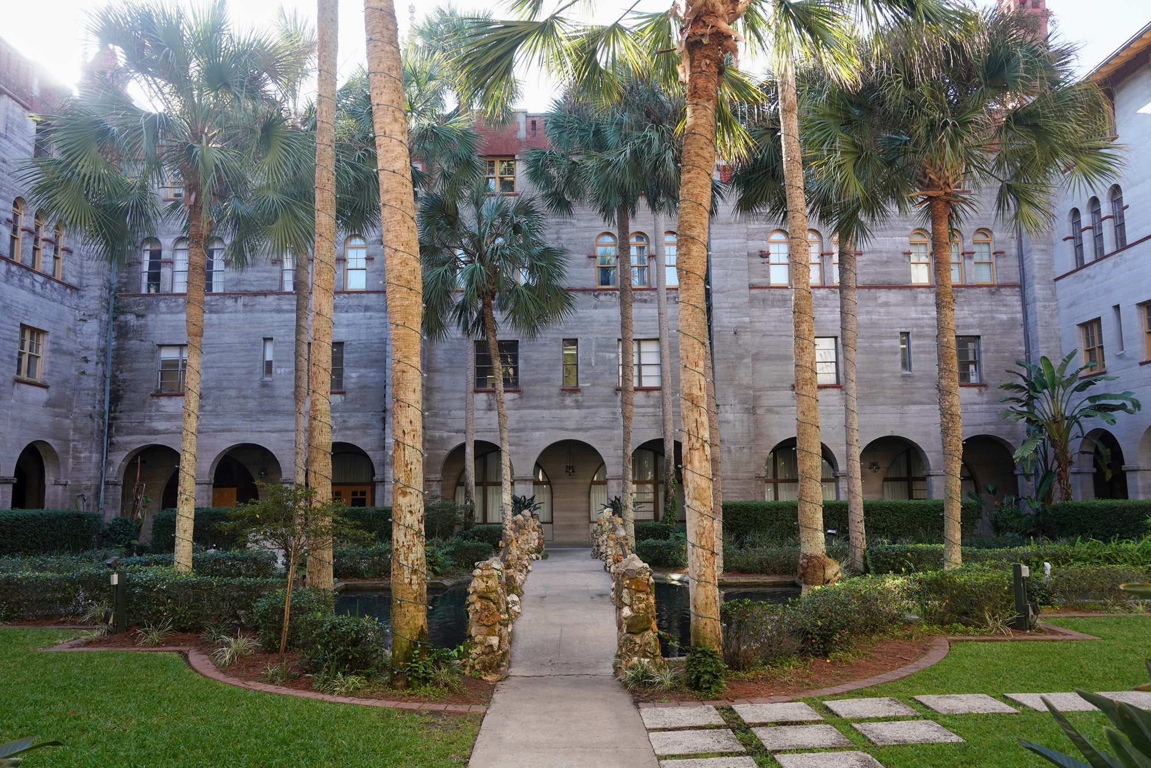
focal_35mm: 28
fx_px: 895
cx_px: 576
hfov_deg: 65.5
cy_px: 384
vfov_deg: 46.4
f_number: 7.1
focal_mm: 28
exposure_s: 1/100
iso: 320
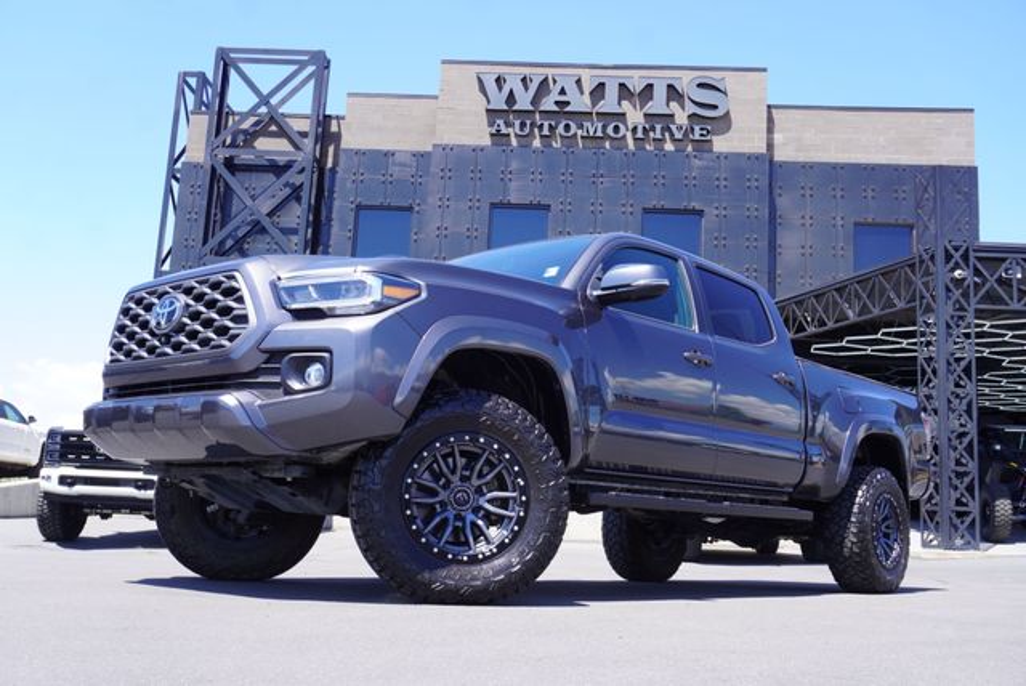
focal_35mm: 36
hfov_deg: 53.1
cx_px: 513
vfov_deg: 36.9
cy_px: 343
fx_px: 1027
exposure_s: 1/100
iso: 100
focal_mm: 24
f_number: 7.1
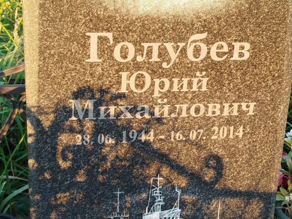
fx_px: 607
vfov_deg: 20.4
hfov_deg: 27.0
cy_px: 110
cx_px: 146
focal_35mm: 72
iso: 50
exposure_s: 1/50
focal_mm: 5.31
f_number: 1.7
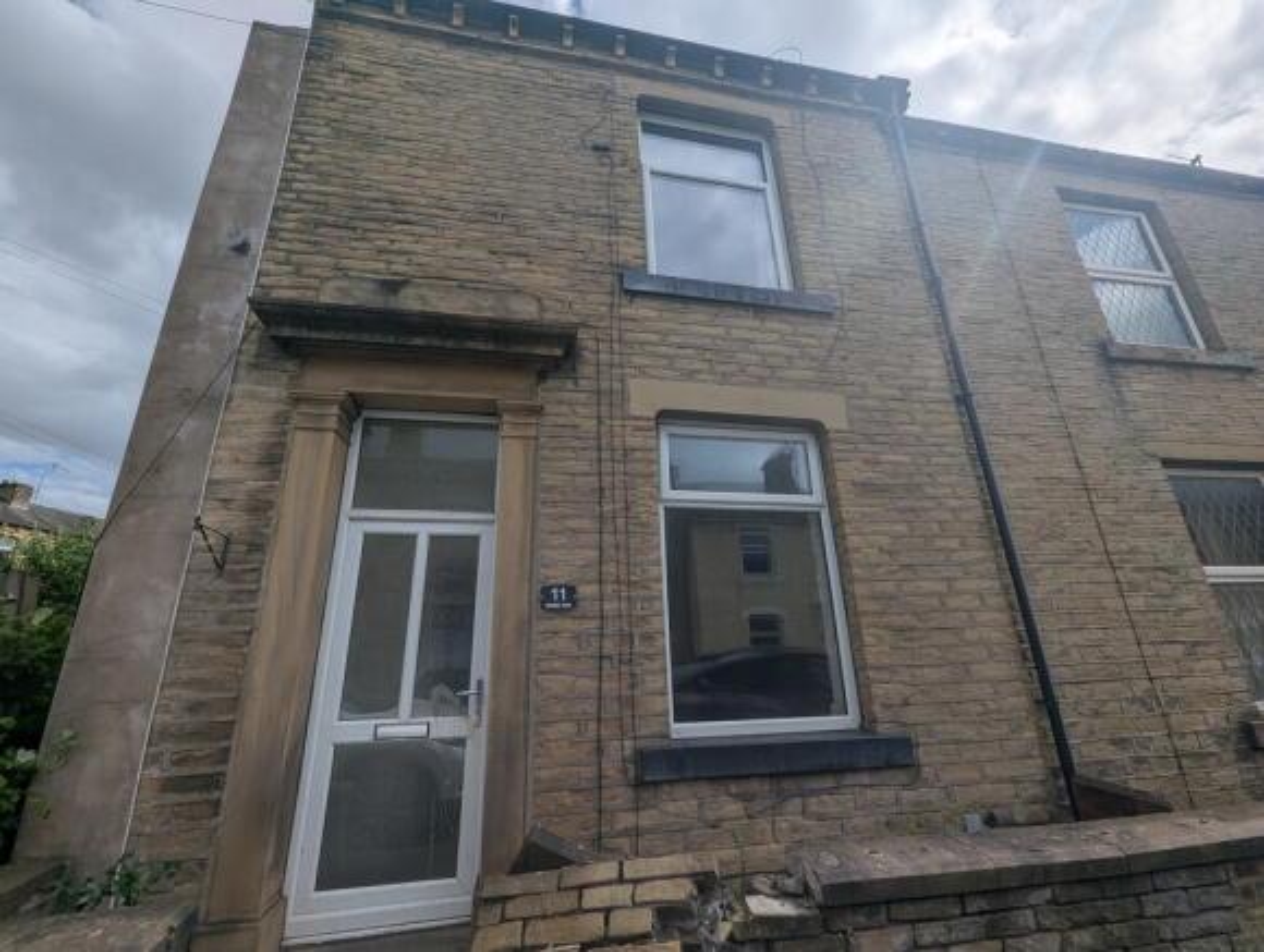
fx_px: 475
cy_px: 476
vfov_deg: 90.1
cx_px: 632
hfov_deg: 106.1
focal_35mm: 13
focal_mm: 1.95
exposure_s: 1/4630
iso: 47
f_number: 2.2
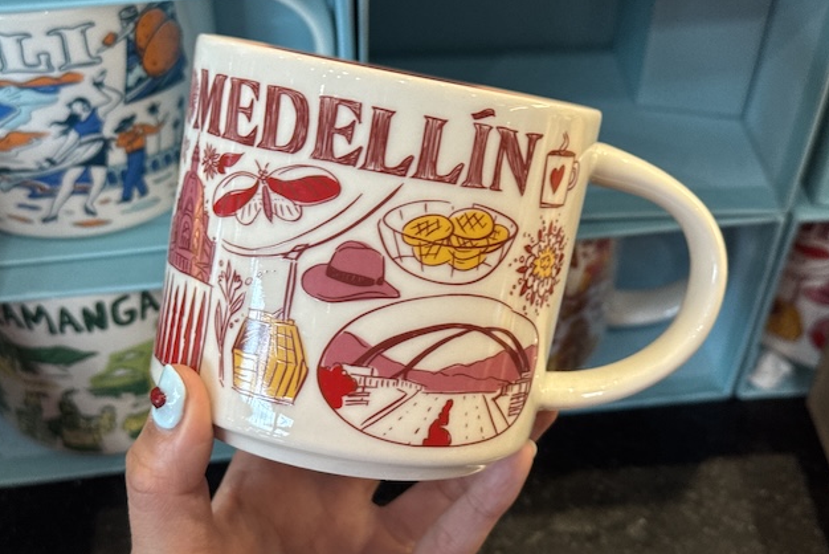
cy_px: 281
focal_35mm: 51
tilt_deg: -45.2
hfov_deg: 38.9
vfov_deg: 26.5
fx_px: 1175
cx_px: 422
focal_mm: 6.76
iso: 160
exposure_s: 1/60
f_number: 1.78
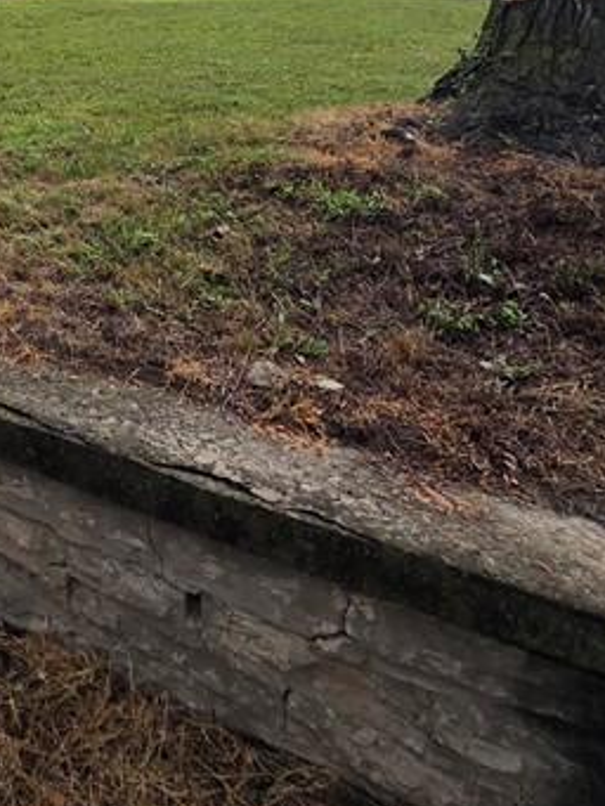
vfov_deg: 39.7
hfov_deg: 32.7
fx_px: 908
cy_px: -66
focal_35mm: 39
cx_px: -50
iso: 50
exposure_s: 1/4222
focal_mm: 2.2
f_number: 2.2
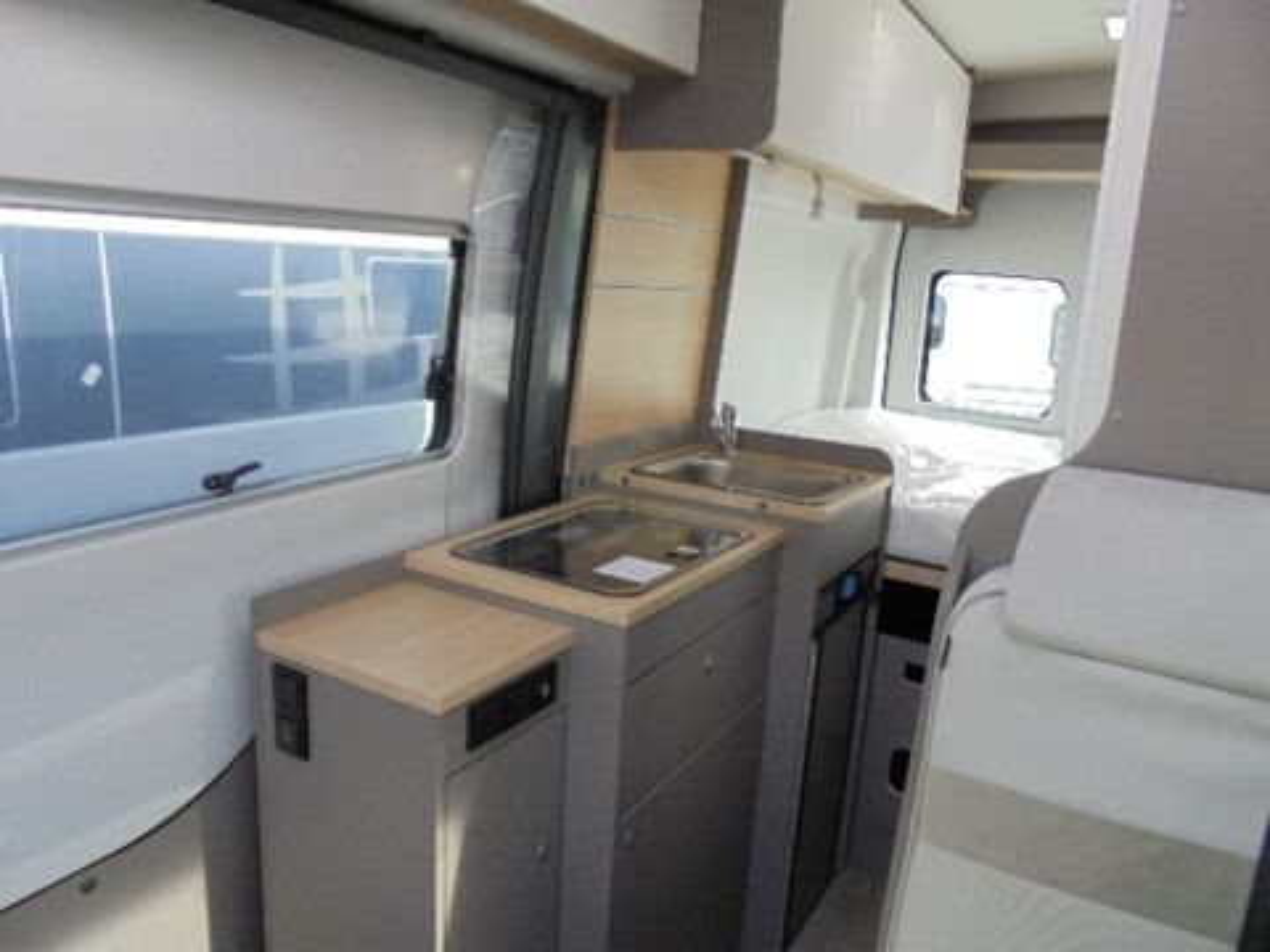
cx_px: 635
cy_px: 476
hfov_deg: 67.3
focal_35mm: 26
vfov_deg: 53.1
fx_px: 954
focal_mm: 4.6
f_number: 3.5
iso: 100
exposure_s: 1/50
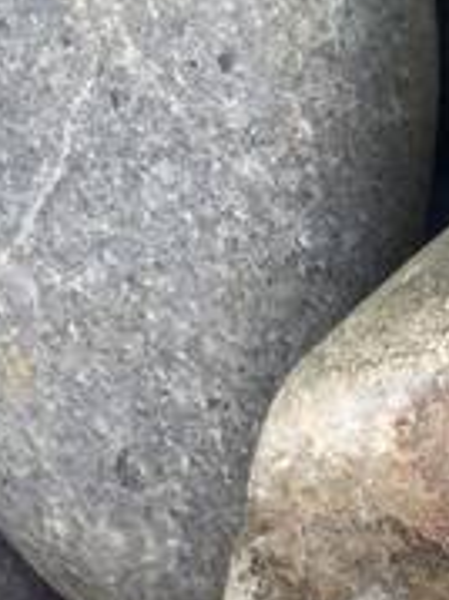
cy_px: 761
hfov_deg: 8.8
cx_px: 754
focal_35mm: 162
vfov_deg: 11.9
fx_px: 2805
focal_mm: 4.15
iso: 32
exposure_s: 1/120
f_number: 2.2
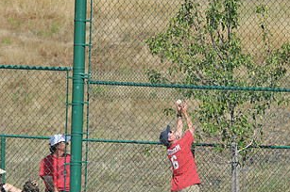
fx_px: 2398
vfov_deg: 4.6
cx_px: 196
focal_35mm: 298
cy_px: 154
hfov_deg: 6.9
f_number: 8
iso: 200
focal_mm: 105
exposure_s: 1/500
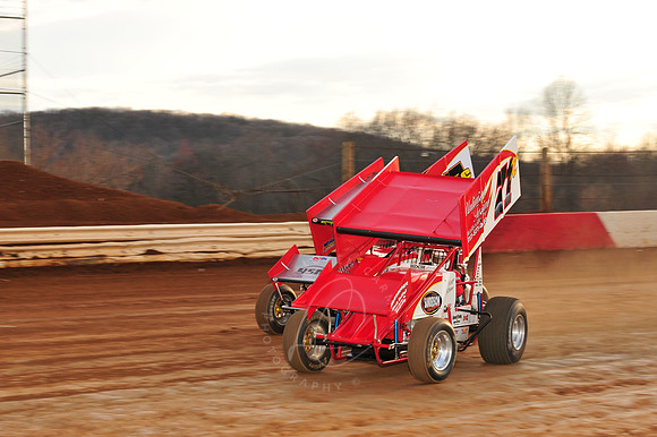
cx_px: 328
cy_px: 218
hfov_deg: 23.7
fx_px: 1569
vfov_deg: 15.9
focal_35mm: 86
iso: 640
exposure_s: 1/250
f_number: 9
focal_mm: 86
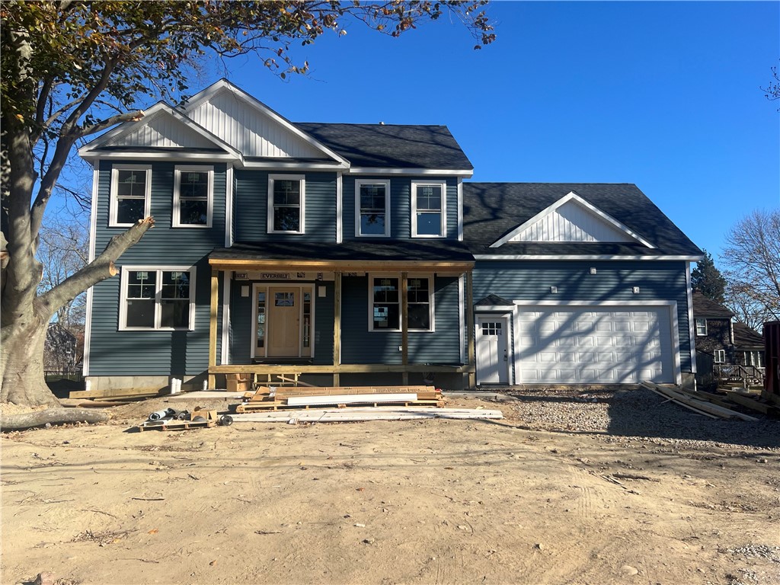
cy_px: 292
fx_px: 586
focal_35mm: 26
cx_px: 390
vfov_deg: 53.1
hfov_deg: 67.3
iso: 50
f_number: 1.5
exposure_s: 1/3704
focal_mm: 5.7
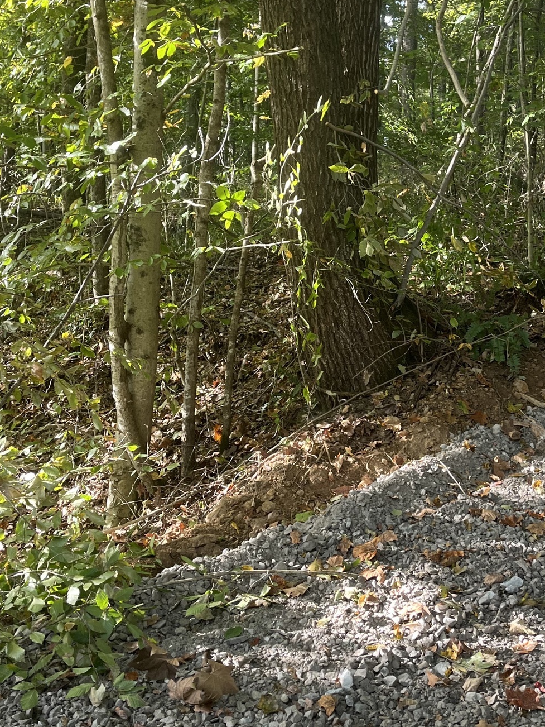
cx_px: 373
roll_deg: -2.8
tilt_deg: -0.4
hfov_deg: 31.2
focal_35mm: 46
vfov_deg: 41.2
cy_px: 318
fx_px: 965
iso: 100
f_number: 1.6
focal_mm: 5.1
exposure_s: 1/121
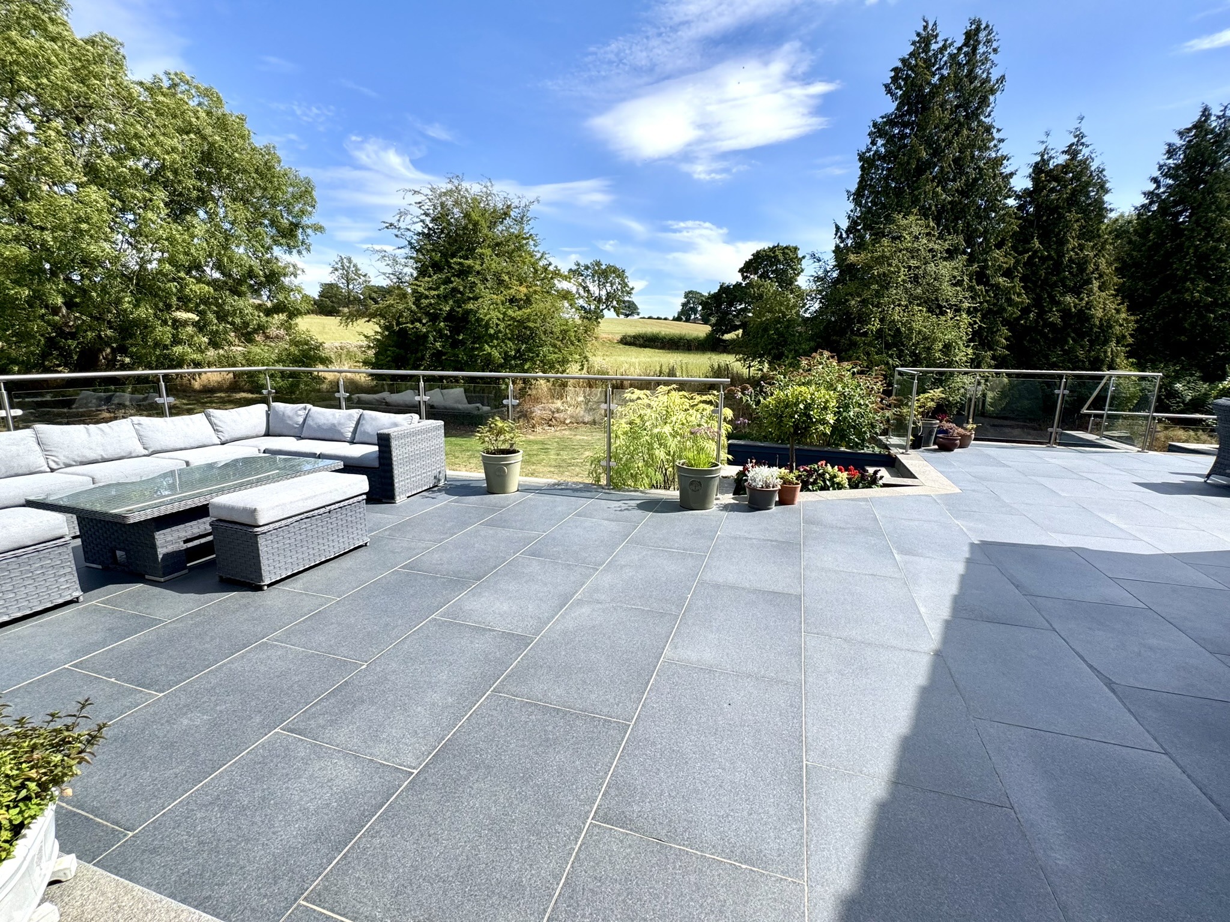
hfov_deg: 102.1
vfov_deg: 85.7
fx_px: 497
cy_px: 461
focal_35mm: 14
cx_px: 615
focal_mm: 2.22
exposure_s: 1/1178
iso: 40
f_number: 2.2
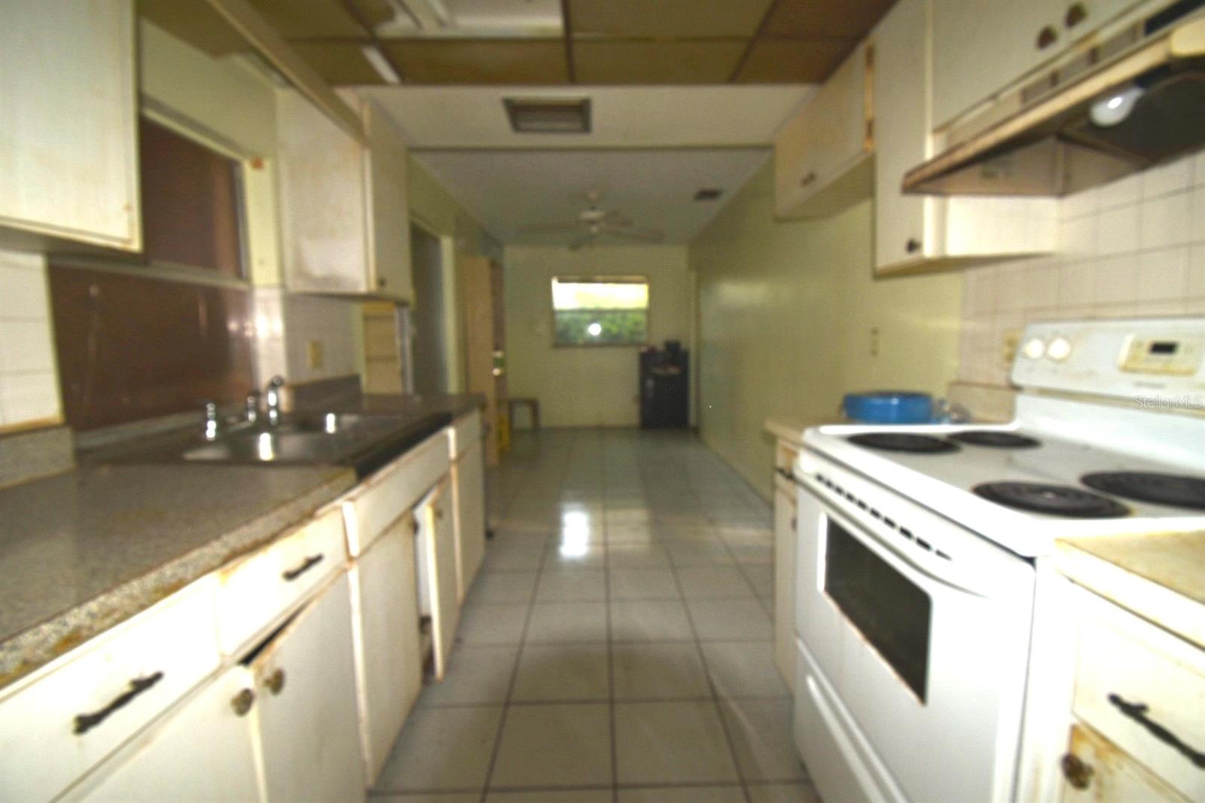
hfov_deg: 100.4
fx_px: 502
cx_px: 602
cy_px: 402
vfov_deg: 77.3
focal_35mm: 15
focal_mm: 10
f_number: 8
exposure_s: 1/60
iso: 100
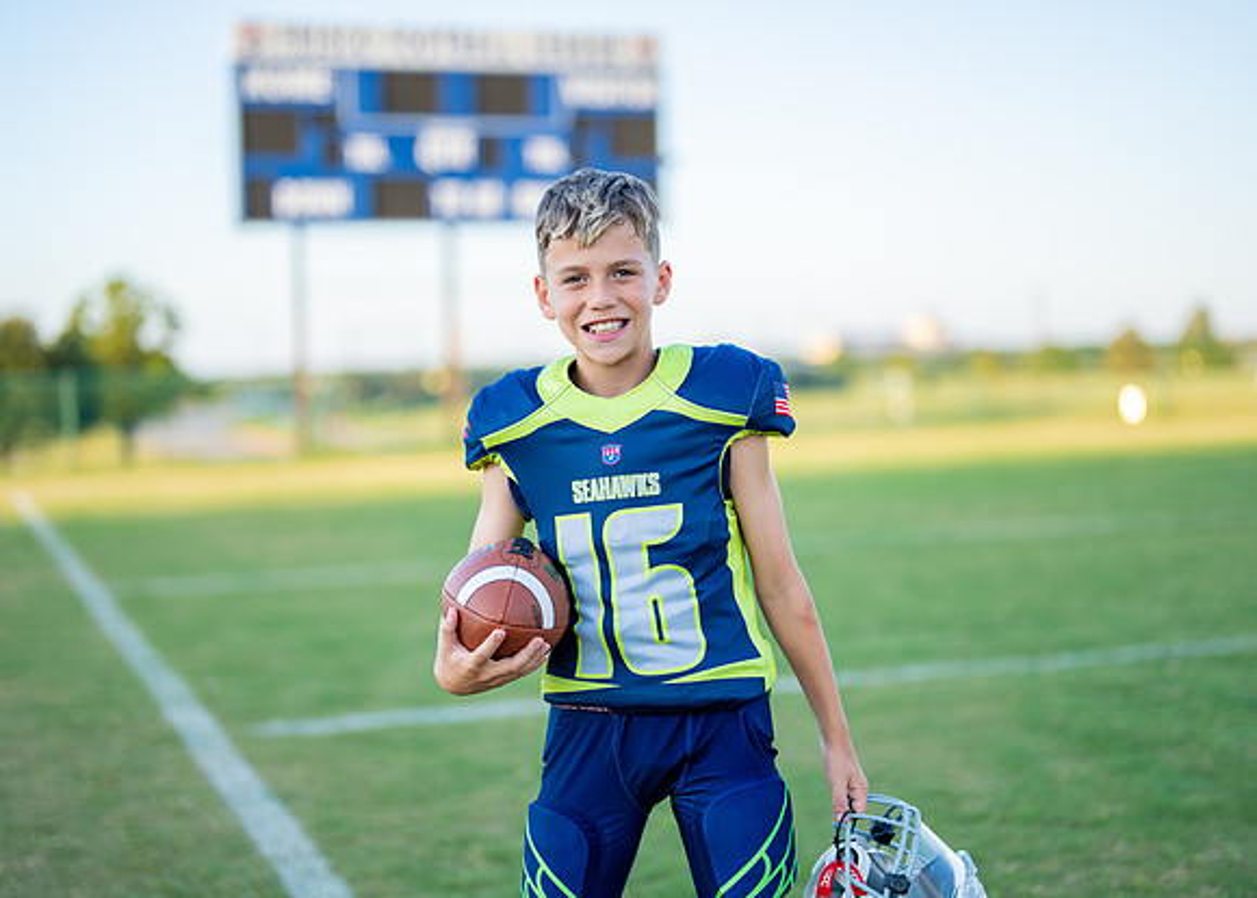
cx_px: 632
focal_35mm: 58
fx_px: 2081
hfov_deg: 33.6
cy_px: 430
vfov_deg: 24.3
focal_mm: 50
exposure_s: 1/2500
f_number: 1.2
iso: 160
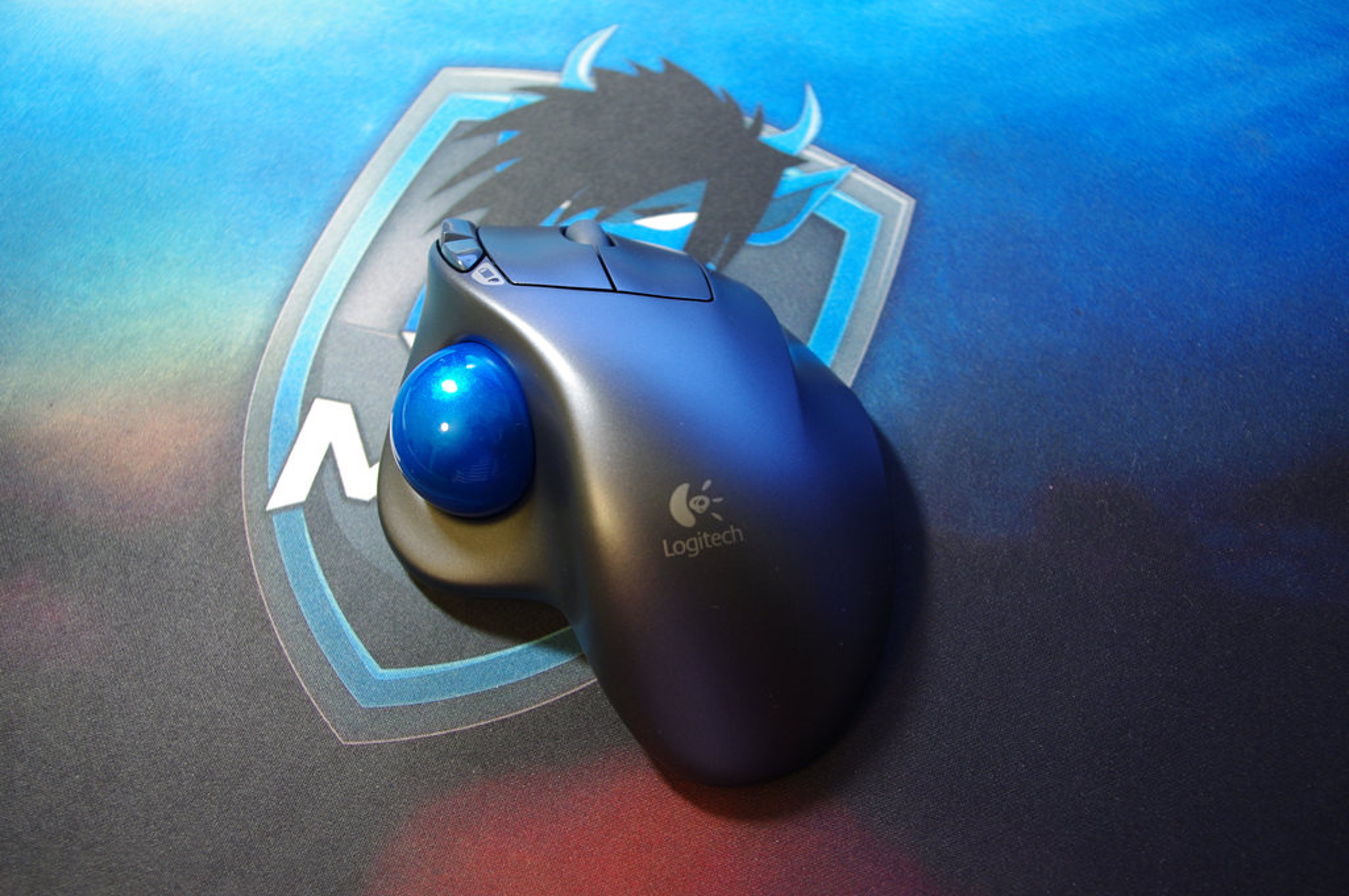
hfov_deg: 49.6
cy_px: 448
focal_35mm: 39
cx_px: 674
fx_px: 1460
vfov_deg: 34.1
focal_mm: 26.25
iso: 400
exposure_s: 1/6
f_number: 4
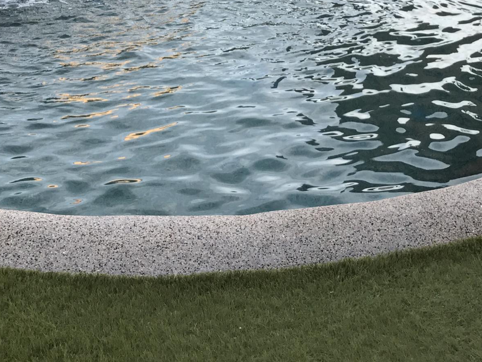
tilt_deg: -12.5
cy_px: -39
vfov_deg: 19.8
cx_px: 228
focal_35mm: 71
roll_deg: -0.2
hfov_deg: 27.4
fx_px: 989
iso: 25
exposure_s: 1/120
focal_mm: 3.99
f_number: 1.8
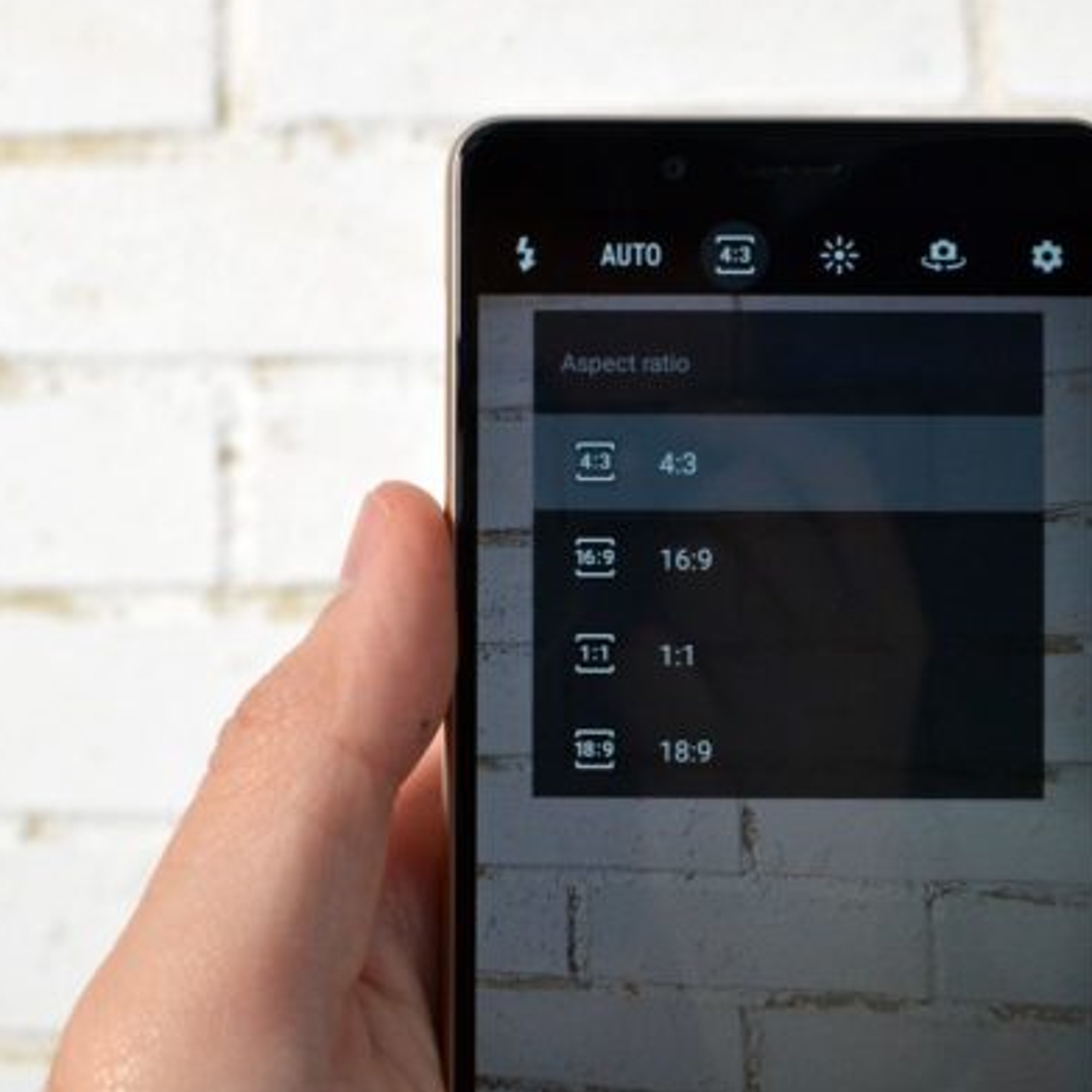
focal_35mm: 57
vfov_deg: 30.2
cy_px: 543
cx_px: 419
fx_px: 2022
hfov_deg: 30.1
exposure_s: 1/250
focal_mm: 29
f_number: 10
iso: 1600
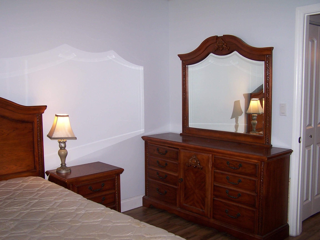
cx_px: 160
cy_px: 120
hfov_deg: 49.0
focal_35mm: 38
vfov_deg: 37.7
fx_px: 351
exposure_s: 1/60
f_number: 2.8
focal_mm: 6.3
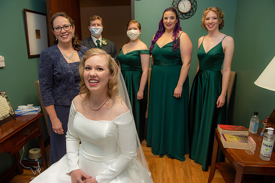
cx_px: 138
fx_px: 183
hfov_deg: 73.8
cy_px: 92
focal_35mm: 24
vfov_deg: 53.1
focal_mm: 24
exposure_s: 1/160
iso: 1250
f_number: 5.6
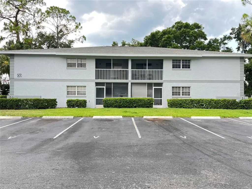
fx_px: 189
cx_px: 126
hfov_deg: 67.3
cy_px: 94
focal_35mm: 26
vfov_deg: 53.1
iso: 50
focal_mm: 5.7
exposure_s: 1/212
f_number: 1.5
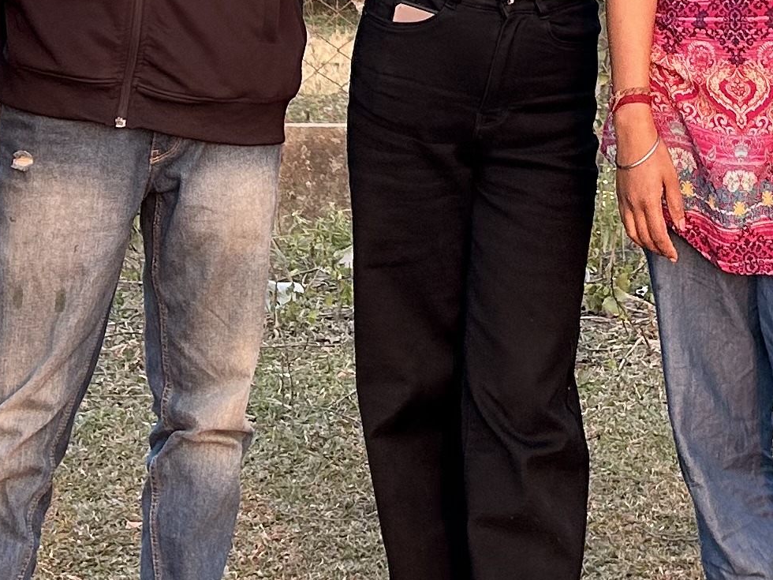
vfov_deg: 13.0
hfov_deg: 18.3
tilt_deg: +4.5
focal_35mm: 107
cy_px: -307
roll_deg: +0.2
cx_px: 558
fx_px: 2389
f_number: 1.5
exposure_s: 1/476
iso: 50
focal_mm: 5.7
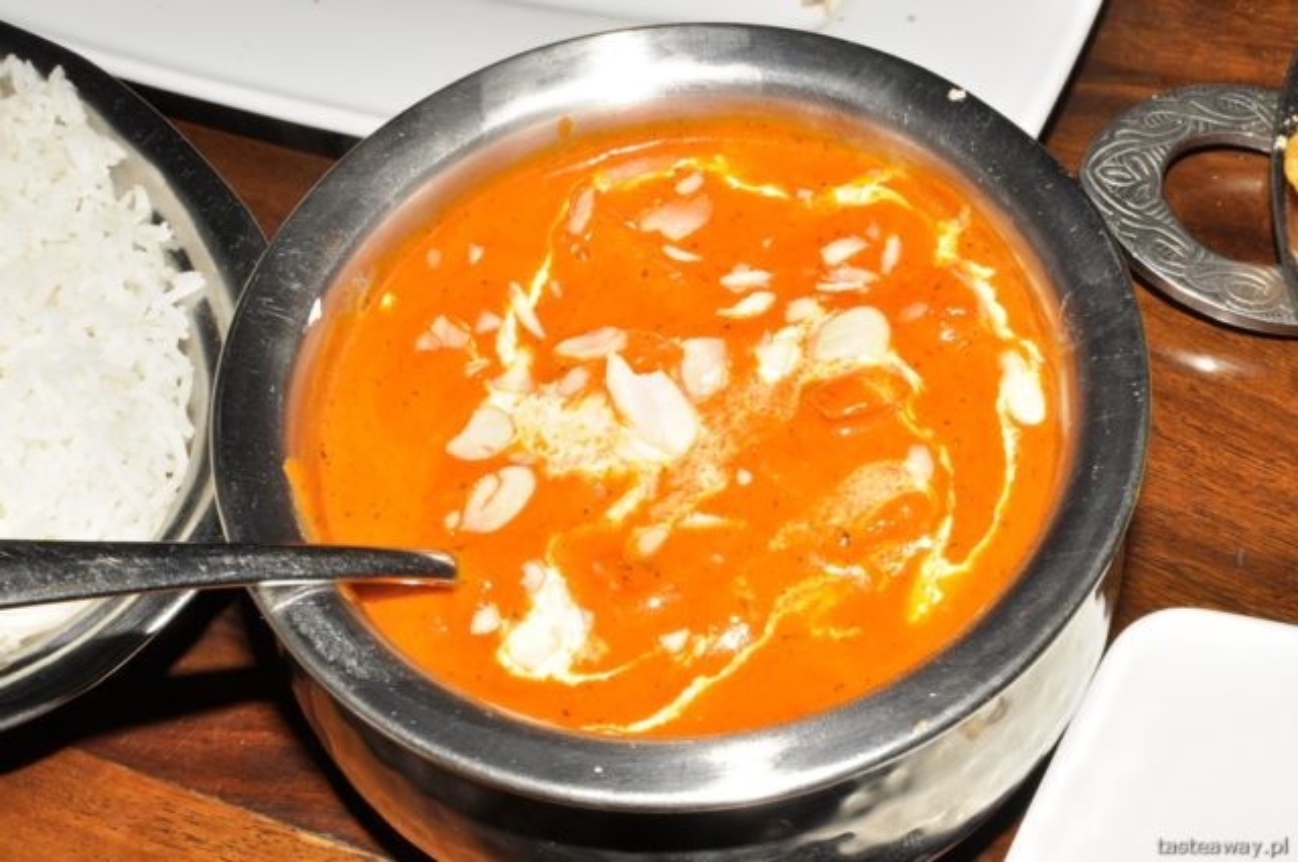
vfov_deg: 25.7
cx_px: 649
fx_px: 1890
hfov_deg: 37.9
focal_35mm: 52
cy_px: 431
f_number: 20
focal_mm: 35
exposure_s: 1/60
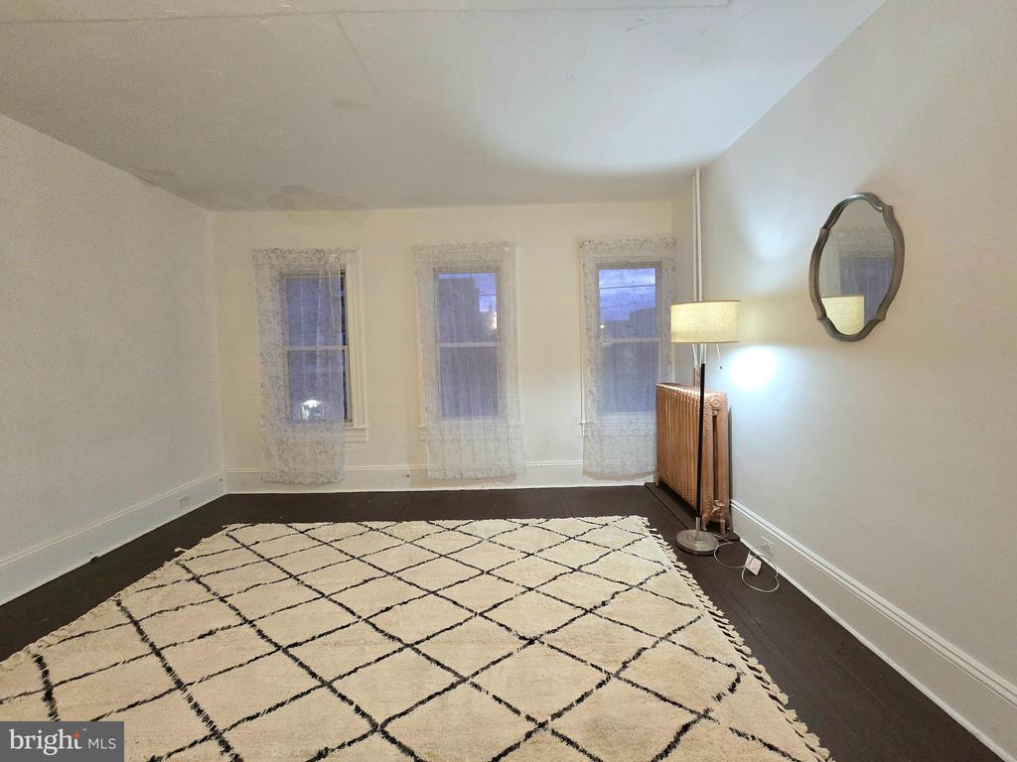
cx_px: 508
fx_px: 382
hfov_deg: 106.2
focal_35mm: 13
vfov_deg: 89.9
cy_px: 381
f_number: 2.2
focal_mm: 2.2
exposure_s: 1/60.2
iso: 400
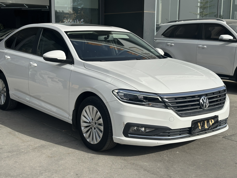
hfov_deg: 36.2
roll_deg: -0.3
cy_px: 92
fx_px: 363
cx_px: 110
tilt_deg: -9.0
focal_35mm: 53
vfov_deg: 27.5
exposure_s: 1/5000
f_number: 1.78
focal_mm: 6.86
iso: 64
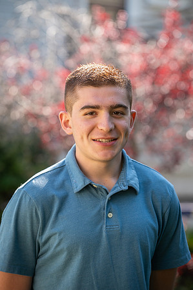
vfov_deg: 13.3
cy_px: 145
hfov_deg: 8.8
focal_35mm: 155
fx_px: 1249
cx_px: 96
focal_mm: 155
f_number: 4
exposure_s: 1/250
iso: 250
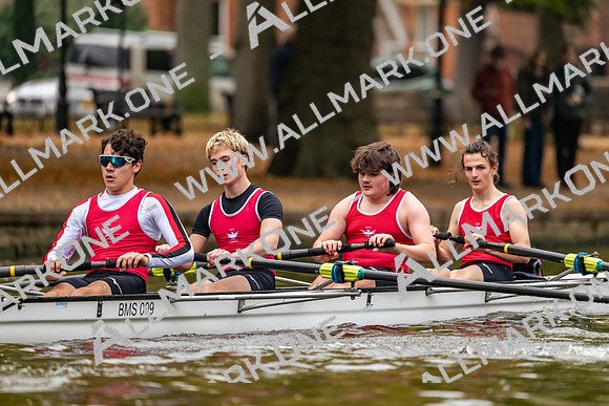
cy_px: 203
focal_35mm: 400
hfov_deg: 5.2
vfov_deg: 3.4
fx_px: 6768
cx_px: 304
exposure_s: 1/2000
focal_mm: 400
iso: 2500
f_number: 4.5
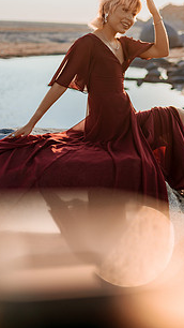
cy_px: 100
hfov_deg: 22.2
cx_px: 110
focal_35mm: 54
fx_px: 469
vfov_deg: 37.9
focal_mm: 35
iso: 100
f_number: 1.4
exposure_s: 1/8000
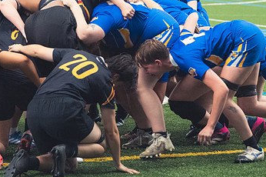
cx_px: 121
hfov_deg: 11.7
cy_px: 48
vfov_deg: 7.8
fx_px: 1299
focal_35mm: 176
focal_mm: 70
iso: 6400
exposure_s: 1/320
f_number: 2.8
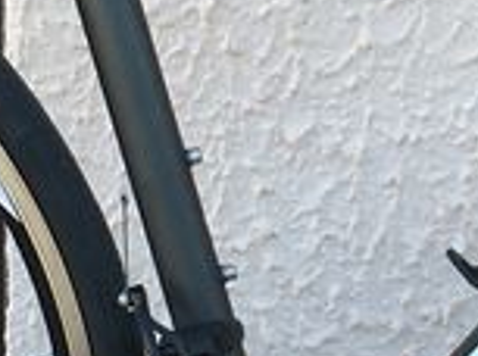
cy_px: 172
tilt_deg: -10.7
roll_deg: -1.1
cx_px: 462
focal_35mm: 190
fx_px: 2617
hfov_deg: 10.4
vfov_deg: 7.8
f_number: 2.2
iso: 25
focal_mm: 4.15
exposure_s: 1/342
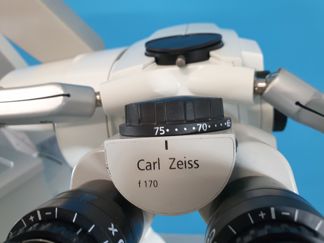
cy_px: 122
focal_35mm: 26
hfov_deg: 67.3
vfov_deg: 53.1
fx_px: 243
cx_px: 162
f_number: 2.4
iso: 250
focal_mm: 4.3
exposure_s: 1/25
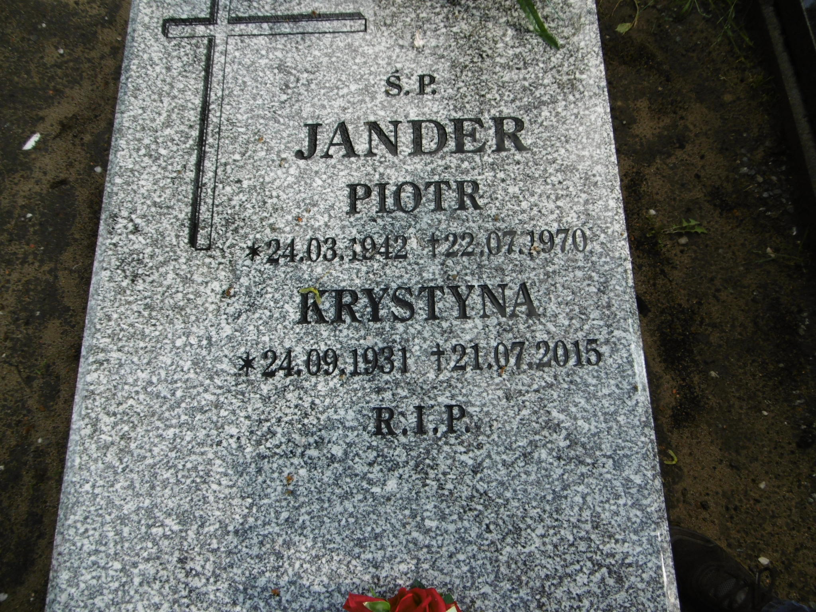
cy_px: 306
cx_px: 408
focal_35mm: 24
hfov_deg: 71.6
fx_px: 566
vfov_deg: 56.8
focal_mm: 4.3
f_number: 3.1
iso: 100
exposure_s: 1/400
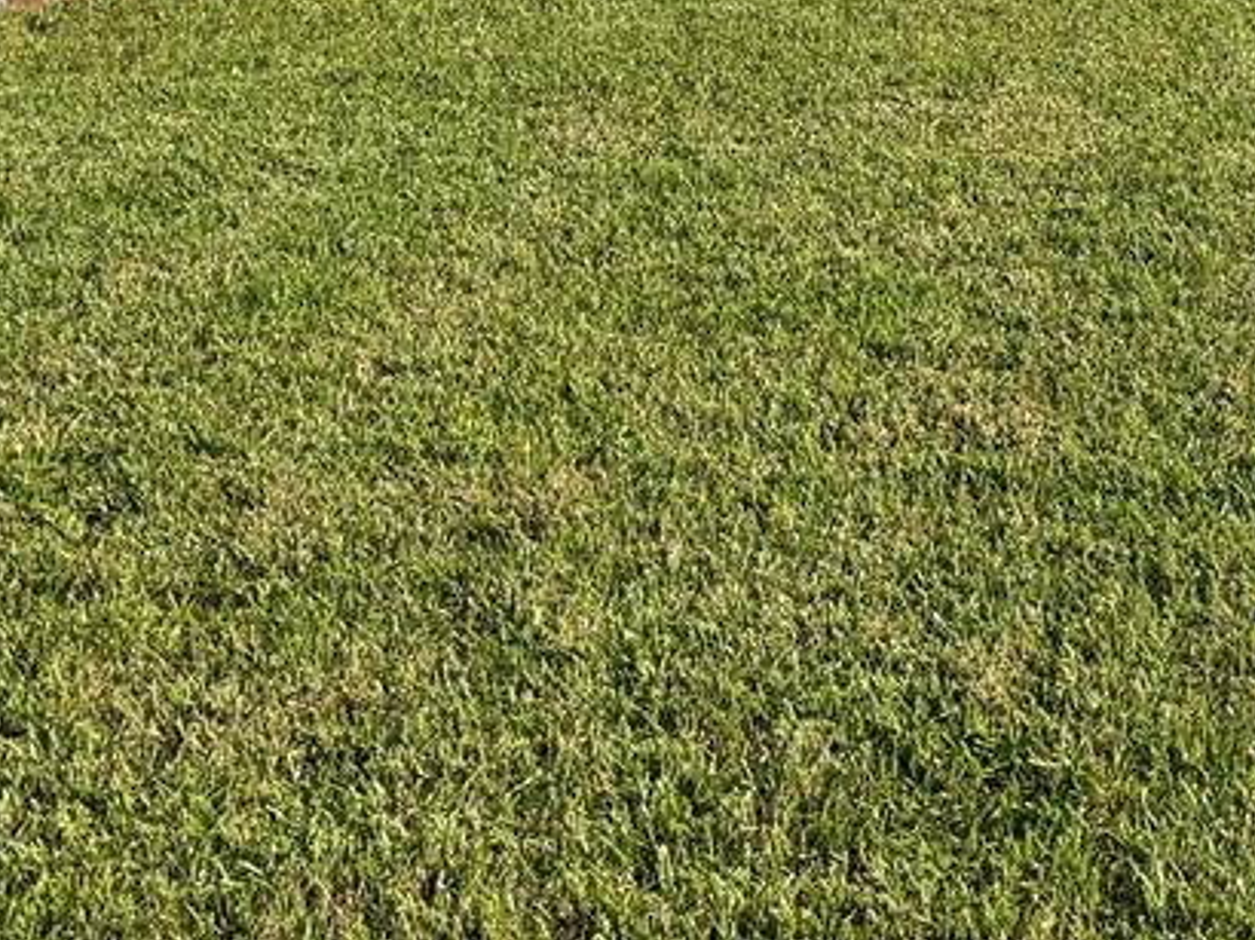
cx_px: 1053
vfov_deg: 17.4
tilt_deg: -1.6
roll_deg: +0.4
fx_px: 2718
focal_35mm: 75
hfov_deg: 25.4
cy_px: -527
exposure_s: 1/3425
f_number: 1.78
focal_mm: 6.76
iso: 80
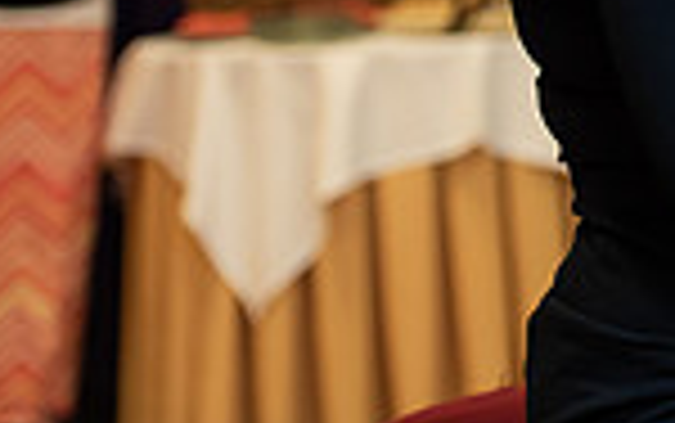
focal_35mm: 338
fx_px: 6222
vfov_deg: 3.9
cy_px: -245
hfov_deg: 6.1
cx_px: 1206
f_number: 3.5
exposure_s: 1/200
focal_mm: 86
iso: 1600
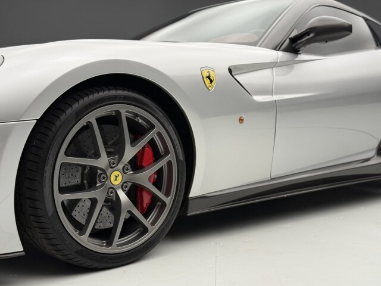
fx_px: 528
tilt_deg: -5.3
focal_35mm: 48
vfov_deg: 30.3
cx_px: 190
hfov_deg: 39.7
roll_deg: -1.0
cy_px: 143
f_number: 1.78
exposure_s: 1/99
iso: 125
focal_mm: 6.76
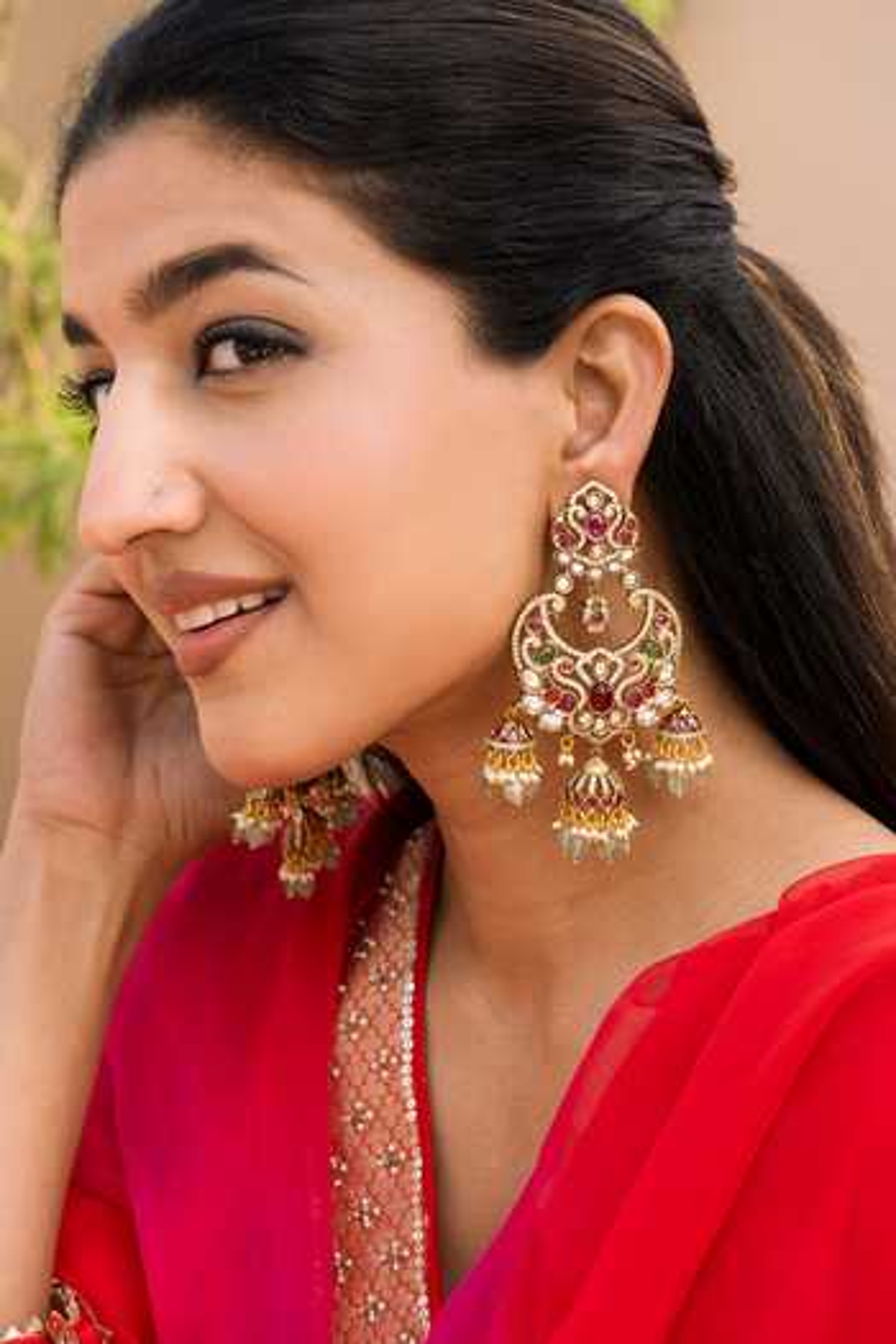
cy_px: 672
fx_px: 2949
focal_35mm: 79
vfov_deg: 25.7
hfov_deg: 17.3
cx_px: 448
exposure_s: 1/160
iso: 200
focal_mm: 52.4
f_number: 5.6
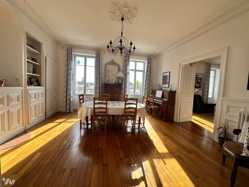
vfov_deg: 85.7
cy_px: 94
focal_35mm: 14
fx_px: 101
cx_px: 124
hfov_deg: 102.1
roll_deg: -2.5
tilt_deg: -4.2
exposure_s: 1/275
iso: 40
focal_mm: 2.22
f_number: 2.2
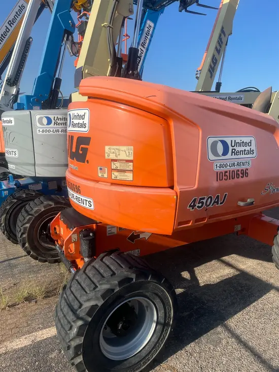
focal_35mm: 26
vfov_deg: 67.3
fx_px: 279
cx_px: 140
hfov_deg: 53.1
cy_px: 186
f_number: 1.6
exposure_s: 1/3300
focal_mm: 4.2
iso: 32
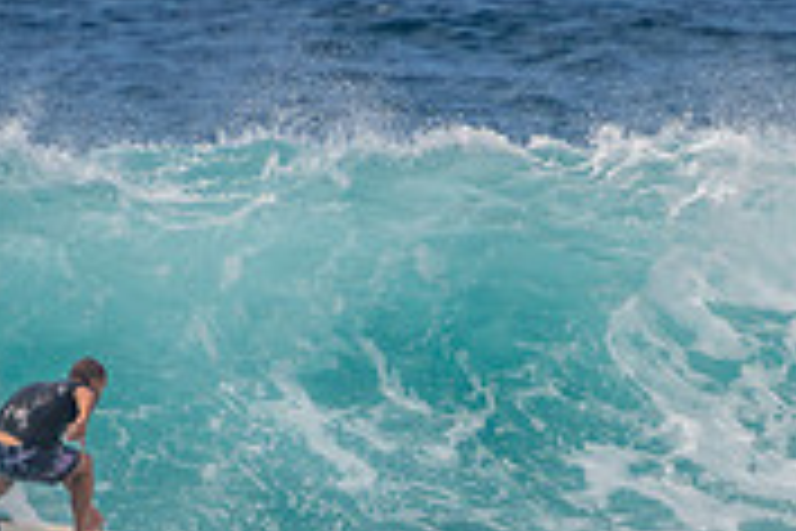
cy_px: 507
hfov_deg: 1.1
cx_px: 354
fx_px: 39907
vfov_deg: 0.8
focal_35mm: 1805
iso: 250
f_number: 5.6
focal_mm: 400
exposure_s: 1/2000
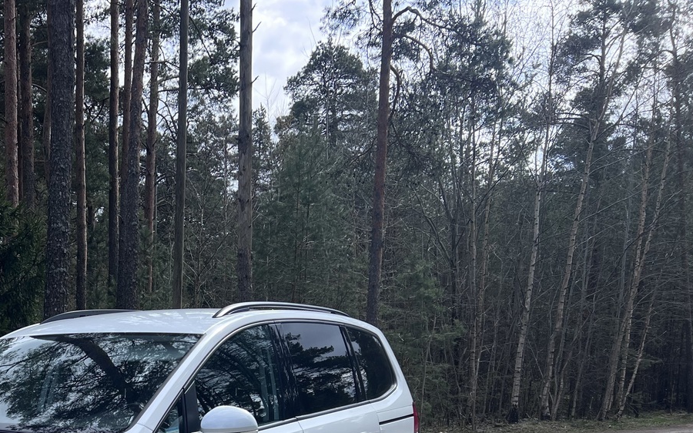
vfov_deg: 24.7
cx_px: 79
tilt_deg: -4.8
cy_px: 461
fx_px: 925
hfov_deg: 38.4
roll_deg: +0.7
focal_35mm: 49
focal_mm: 5.7
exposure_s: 1/2123
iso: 50
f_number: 1.5
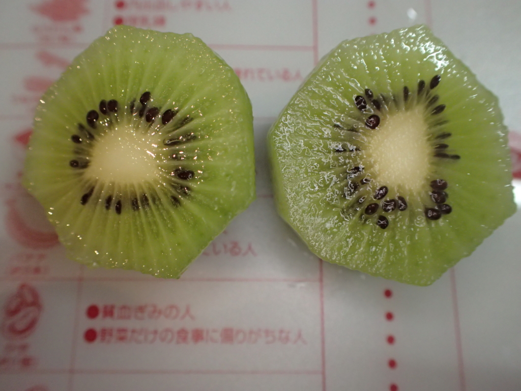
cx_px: 260
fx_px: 452
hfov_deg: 60.0
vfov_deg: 46.8
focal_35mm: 30
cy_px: 196
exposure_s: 1/80
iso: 800
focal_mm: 5.5
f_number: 2.3
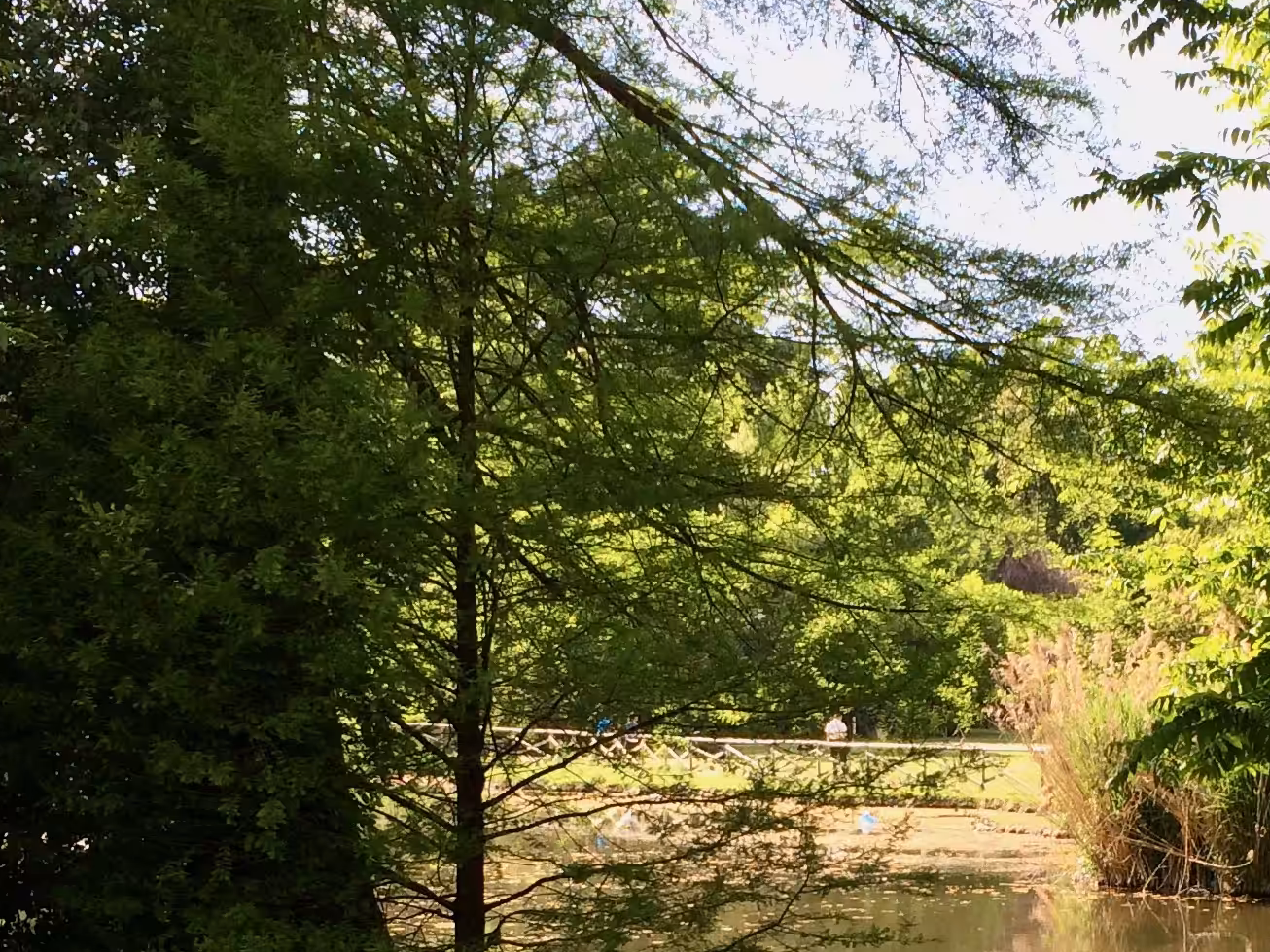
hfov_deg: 25.7
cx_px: 949
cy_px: 878
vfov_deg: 19.2
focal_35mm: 75
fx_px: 2751
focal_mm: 4.12
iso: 32
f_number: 2.2
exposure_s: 1/456
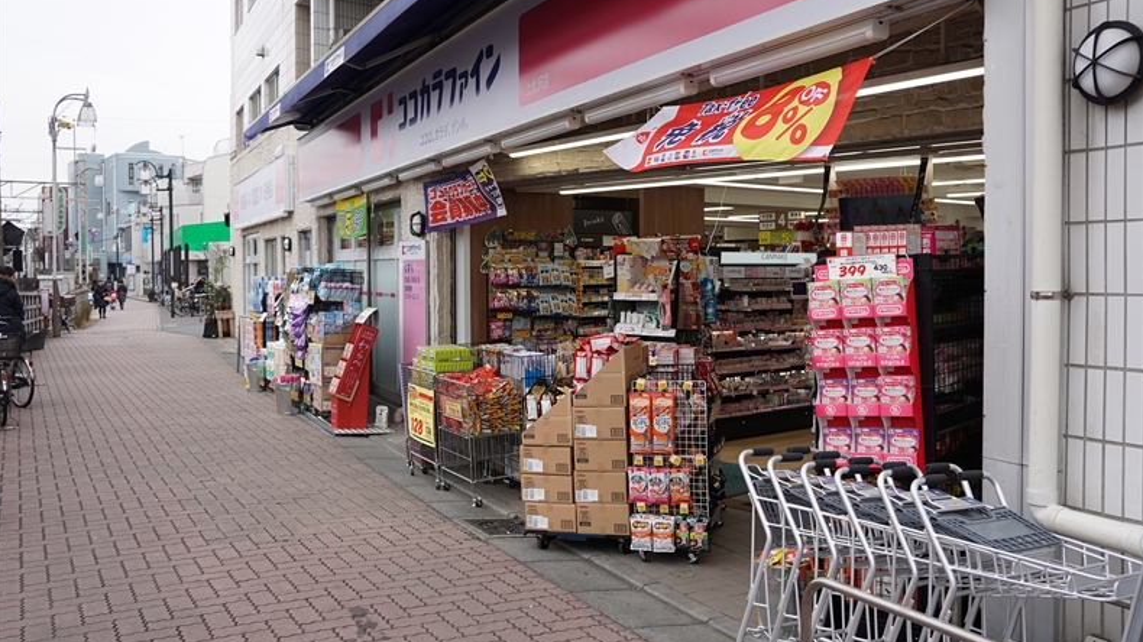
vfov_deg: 33.7
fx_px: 1061
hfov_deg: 56.6
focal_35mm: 35
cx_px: 574
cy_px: 294
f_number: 4.5
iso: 100
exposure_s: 1/160
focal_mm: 22
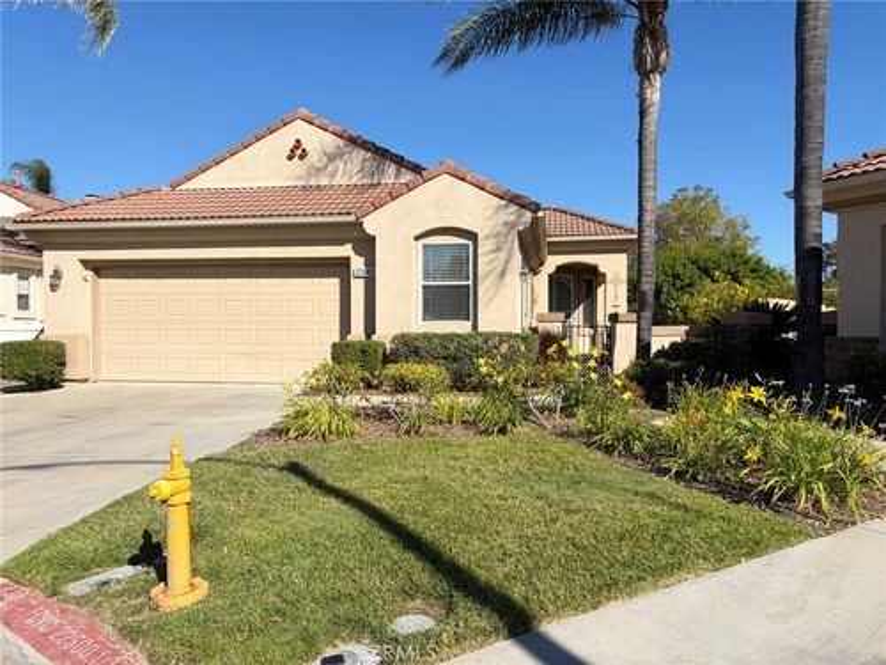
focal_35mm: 26
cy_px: 332
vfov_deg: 53.1
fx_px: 665
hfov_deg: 67.3
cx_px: 443
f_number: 1.6
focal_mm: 5.96
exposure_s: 1/4065
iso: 50
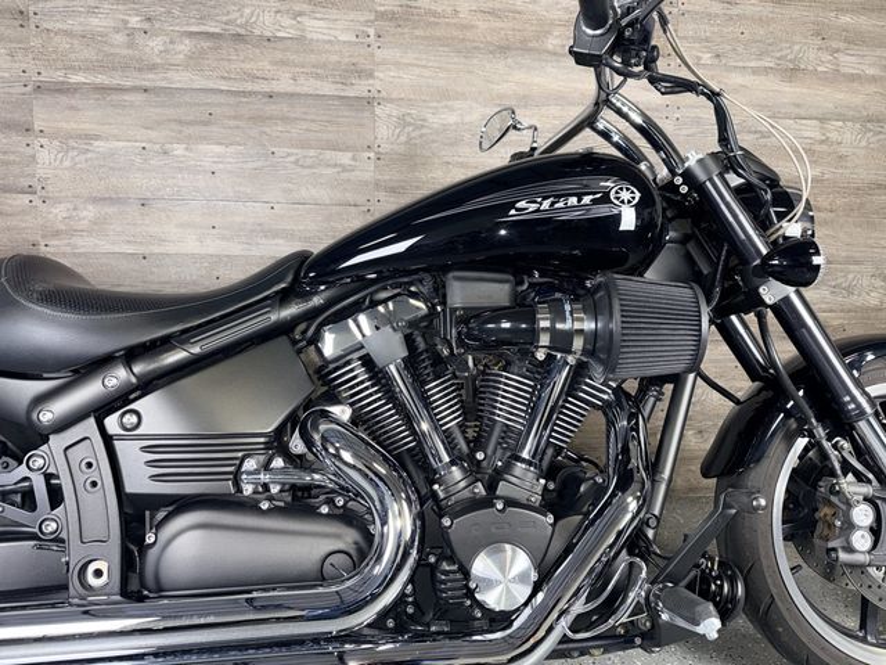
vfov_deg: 56.8
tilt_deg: -5.9
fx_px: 614
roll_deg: -0.8
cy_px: 332
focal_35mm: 24
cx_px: 443
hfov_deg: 71.6
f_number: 1.78
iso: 50
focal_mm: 6.76
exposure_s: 1/27
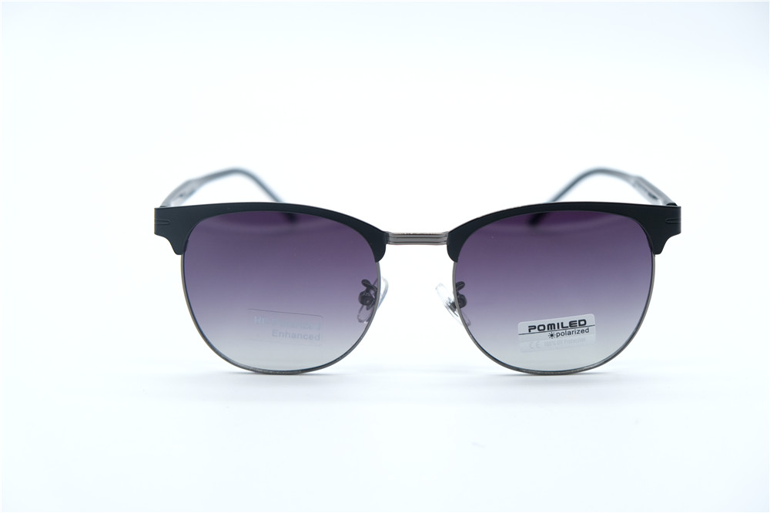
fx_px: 1155
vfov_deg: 25.0
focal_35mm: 54
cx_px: 385
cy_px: 256
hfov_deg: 36.9
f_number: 3.6
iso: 640
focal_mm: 35.8
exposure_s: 1/1000
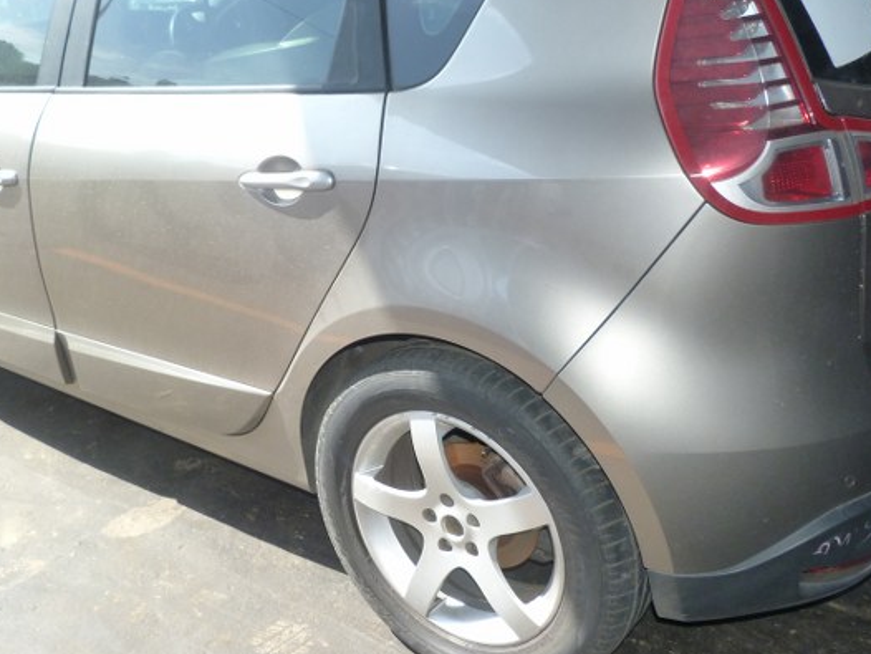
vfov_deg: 37.6
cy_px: 262
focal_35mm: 38
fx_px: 957
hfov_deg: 48.5
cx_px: 333
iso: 125
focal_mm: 4.5
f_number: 4
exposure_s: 1/160
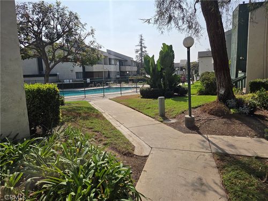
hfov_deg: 73.9
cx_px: 134
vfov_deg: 58.9
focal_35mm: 23
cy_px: 100
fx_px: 178
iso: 64
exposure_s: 1/7891
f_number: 1.8
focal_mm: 5.4
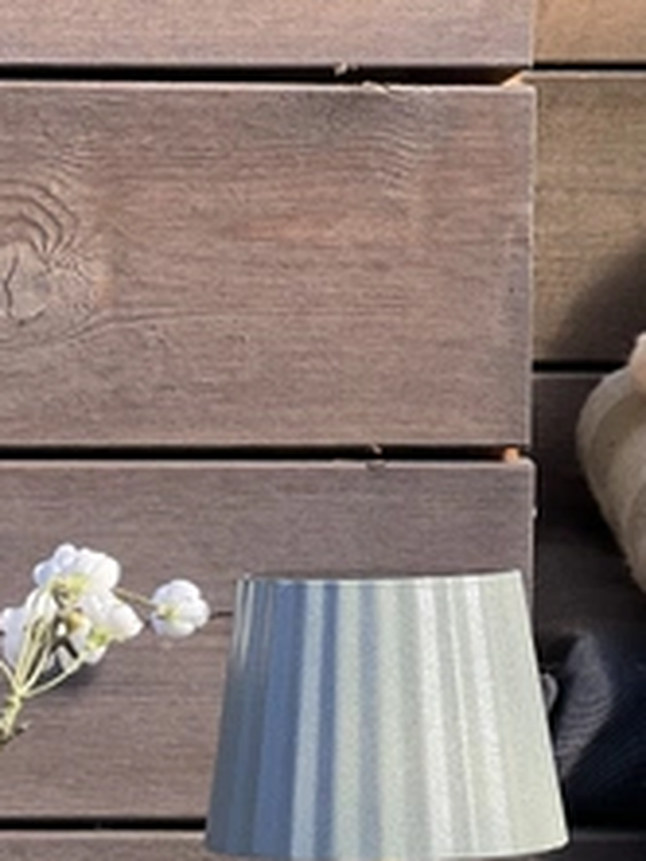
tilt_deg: -8.5
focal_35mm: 223
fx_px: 5543
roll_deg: -0.6
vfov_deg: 8.8
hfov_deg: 6.7
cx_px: 249
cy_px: 1087
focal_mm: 9
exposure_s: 1/121
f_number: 2.8
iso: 32
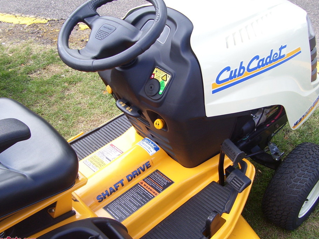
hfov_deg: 51.3
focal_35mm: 36
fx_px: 332
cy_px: 118
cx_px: 151
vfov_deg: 39.6
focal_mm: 5.6
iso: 80
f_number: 2.7
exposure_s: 1/180
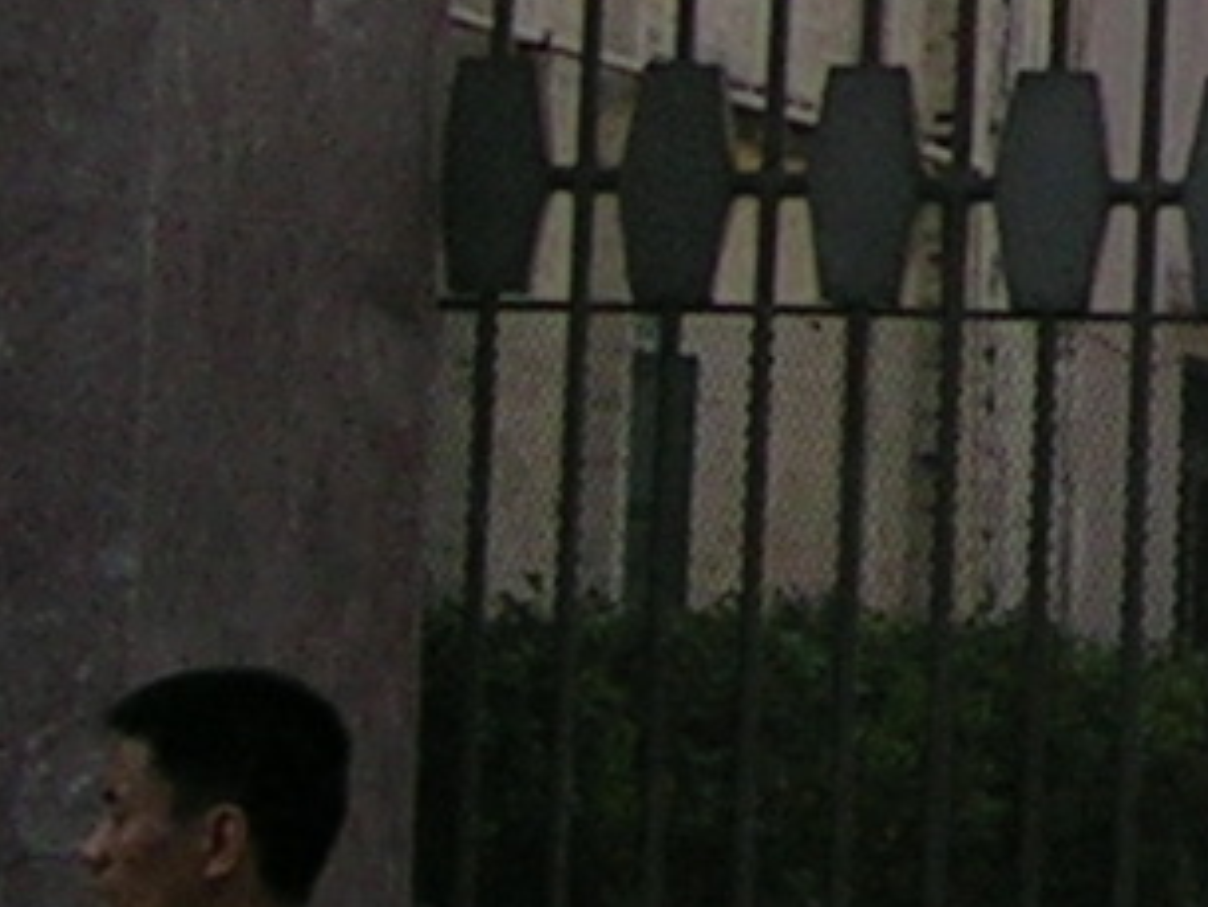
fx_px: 8204
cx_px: 2467
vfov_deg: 6.2
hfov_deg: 8.0
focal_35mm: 235
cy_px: -503
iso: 50
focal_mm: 5.4
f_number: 4.8
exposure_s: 1/628
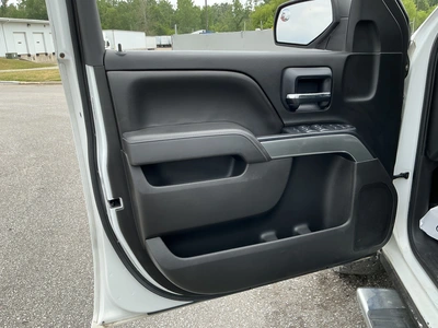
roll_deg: +2.5
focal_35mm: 28
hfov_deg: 63.4
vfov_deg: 49.7
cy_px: 164
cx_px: 219
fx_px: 354
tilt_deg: -17.5
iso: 25
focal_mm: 3
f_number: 1.8
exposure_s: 1/403
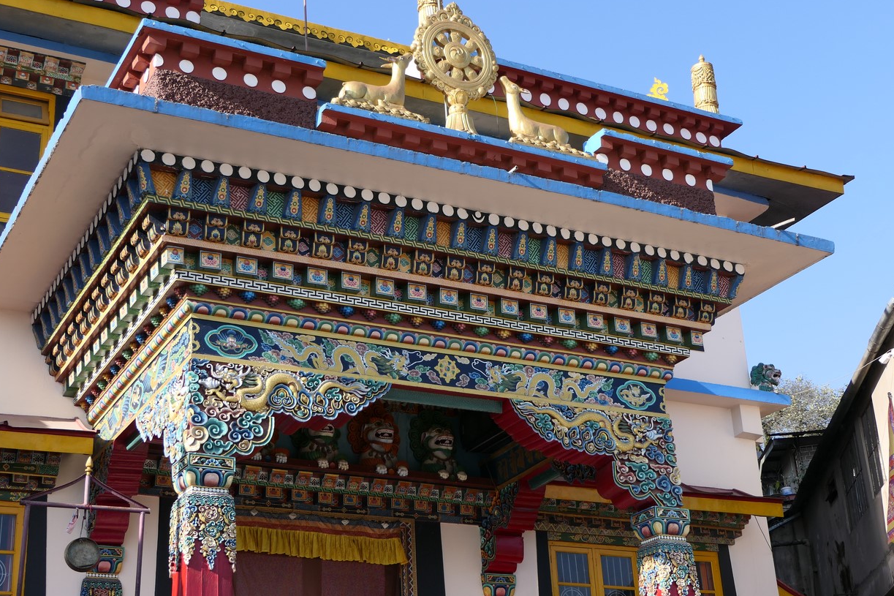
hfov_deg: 37.5
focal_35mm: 53
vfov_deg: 25.5
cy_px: 284
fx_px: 1316
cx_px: 437
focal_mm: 17.8
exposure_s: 1/400
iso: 125
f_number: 4
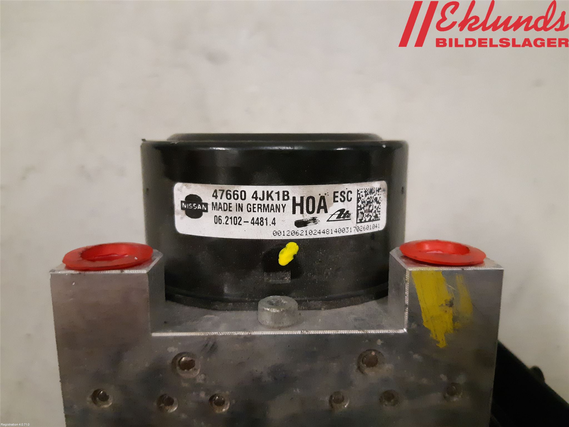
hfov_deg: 67.3
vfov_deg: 53.1
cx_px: 284
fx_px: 427
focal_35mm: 26
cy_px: 214
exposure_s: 1/154
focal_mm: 3.93
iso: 800
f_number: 1.7
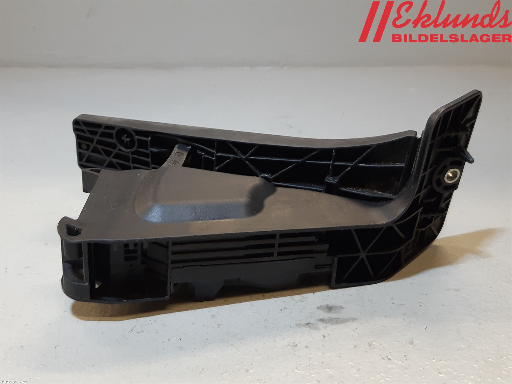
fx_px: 385
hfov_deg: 67.3
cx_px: 256
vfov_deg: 53.1
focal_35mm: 26
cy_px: 192
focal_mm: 3.93
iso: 64
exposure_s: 1/50
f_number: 1.7
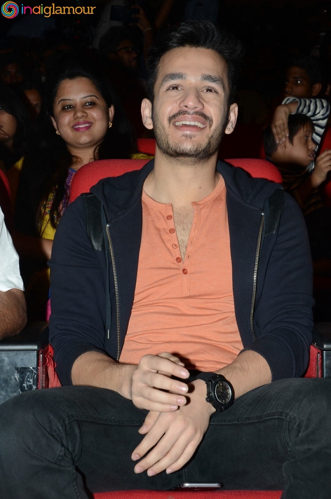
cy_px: 250
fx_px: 1206
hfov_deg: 15.6
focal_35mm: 87
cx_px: 166
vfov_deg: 23.4
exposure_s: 1/125
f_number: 9
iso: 400
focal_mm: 58
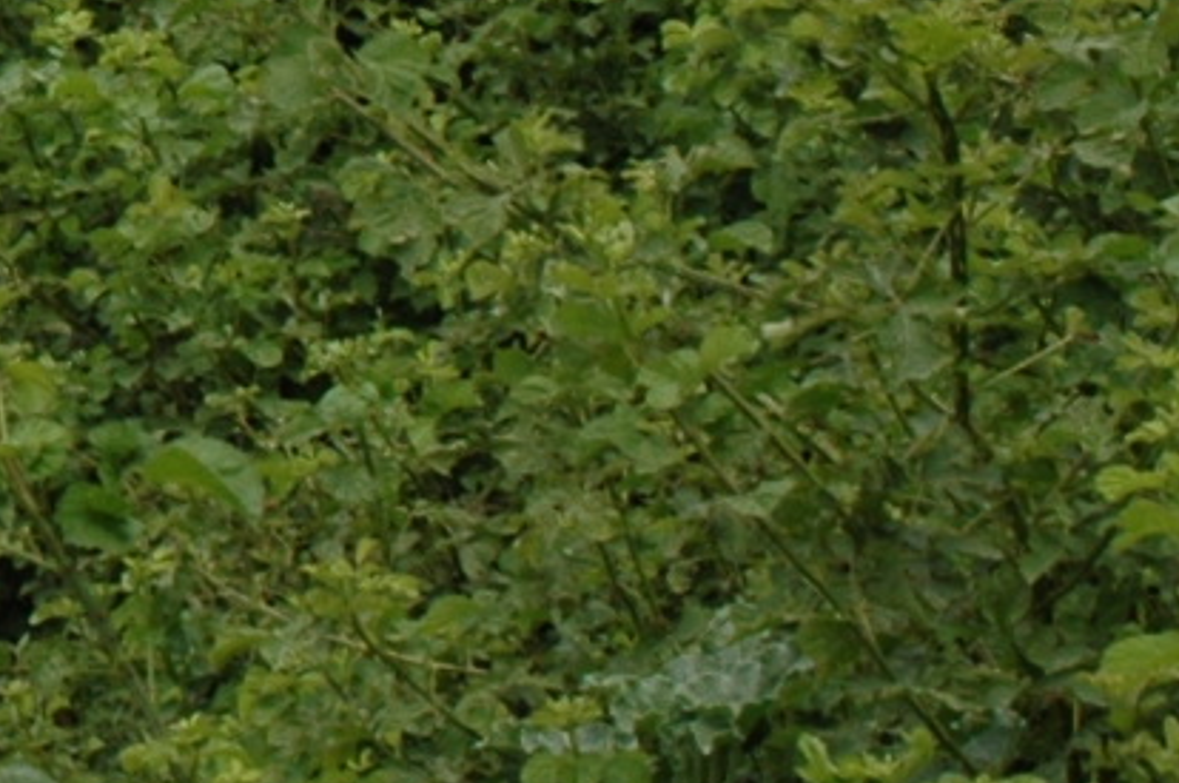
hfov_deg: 9.3
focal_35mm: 203
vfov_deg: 6.7
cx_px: -1415
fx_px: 6631
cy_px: -453
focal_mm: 25
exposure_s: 1/320
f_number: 9
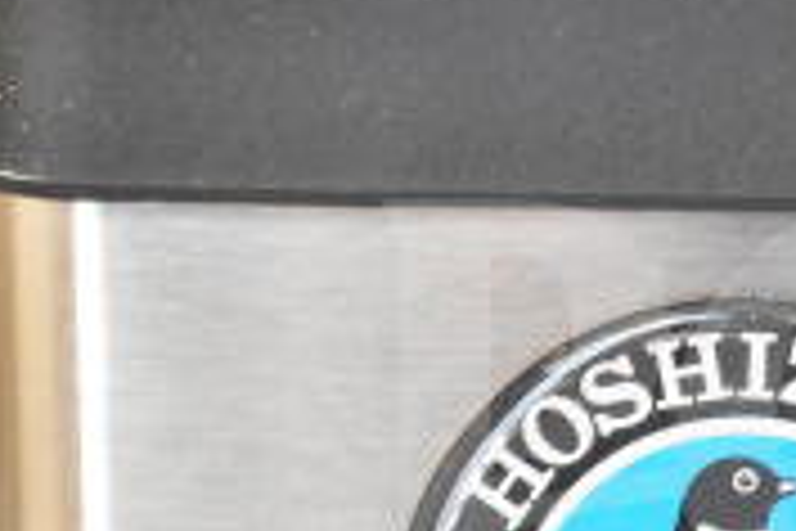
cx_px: 783
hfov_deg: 10.4
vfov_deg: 7.0
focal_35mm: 196
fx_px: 4333
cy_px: 556
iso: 11400
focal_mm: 38
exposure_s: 1/60
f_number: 4.8
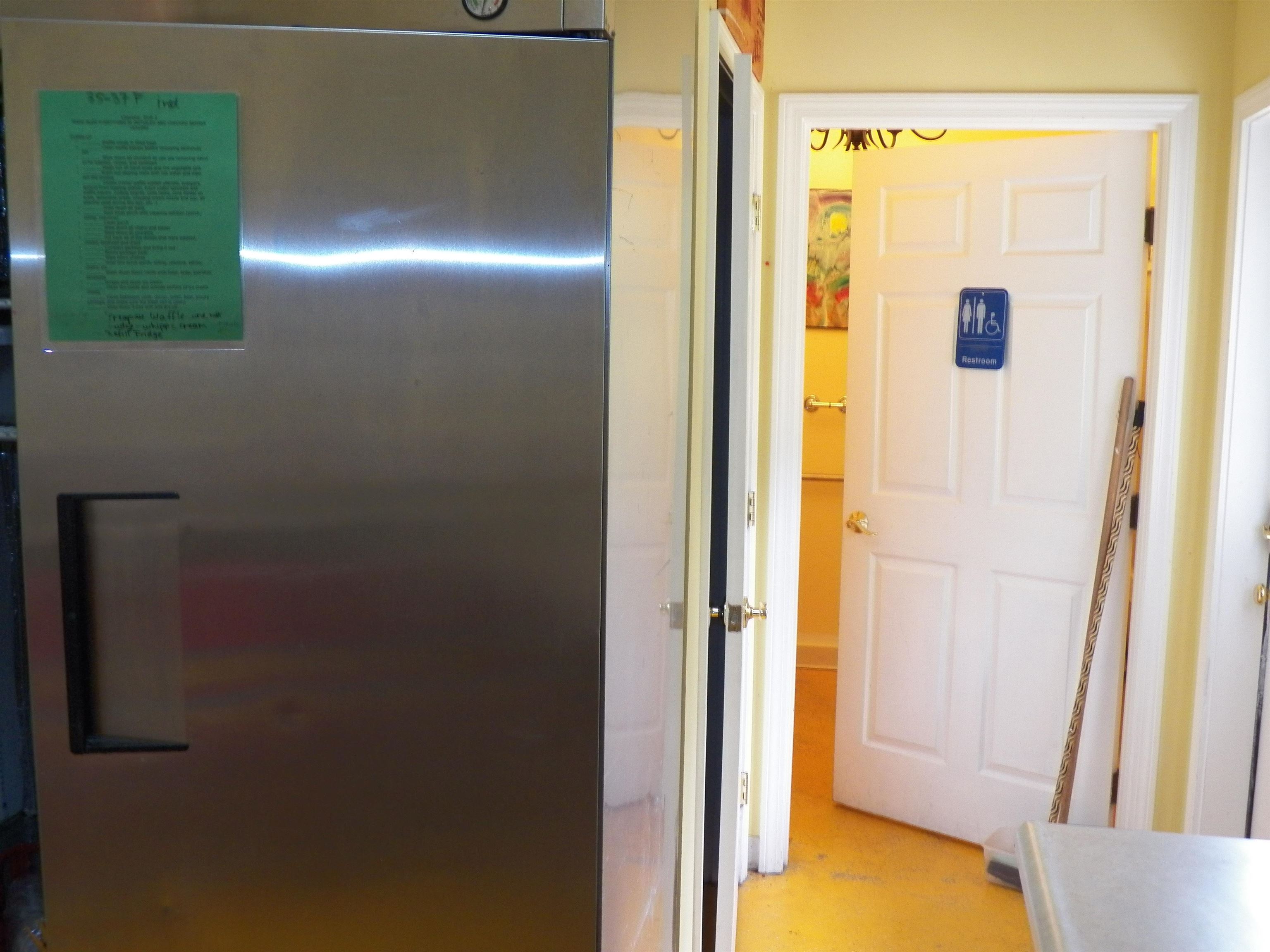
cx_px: 635
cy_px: 476
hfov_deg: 52.6
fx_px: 1284
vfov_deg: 40.7
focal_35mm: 35
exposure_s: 1/30
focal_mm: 6.3
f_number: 2.8
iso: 250
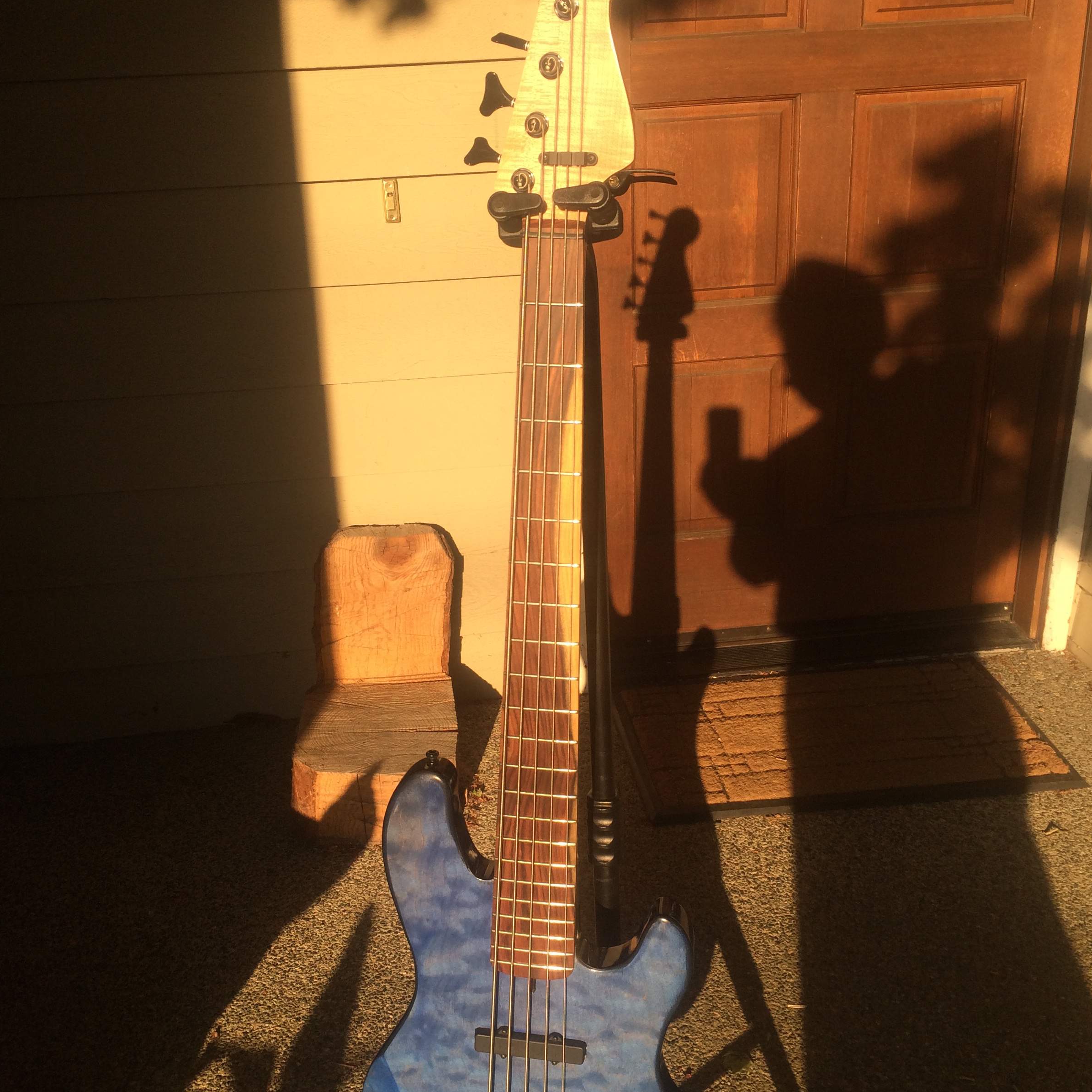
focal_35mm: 35
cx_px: 535
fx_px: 1249
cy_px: 590
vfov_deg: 47.2
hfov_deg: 47.2
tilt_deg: -23.9
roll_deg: +2.6
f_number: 2.2
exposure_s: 1/873
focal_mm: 4.15
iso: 32
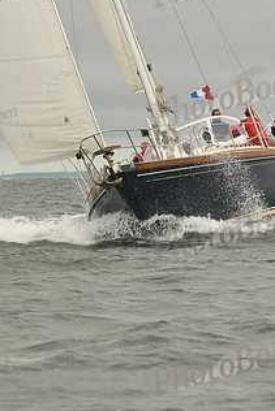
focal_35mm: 266
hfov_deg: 5.2
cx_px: 86
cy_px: 180
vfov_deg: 7.7
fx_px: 3044
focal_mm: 145
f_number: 10
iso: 320
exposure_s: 1/800
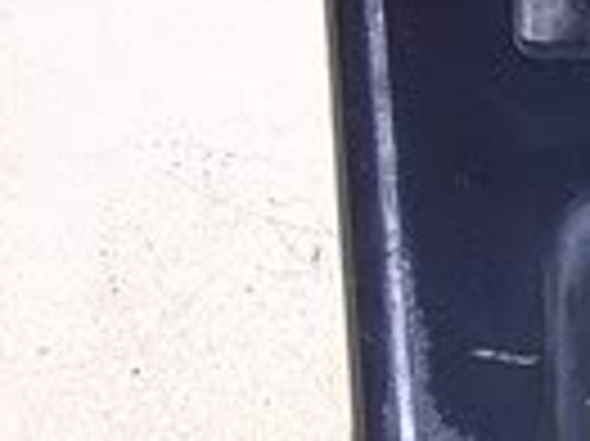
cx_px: 959
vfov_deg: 6.3
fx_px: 3951
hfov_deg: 8.3
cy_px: 675
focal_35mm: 232
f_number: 2.8
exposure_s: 1/60
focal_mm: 6.3
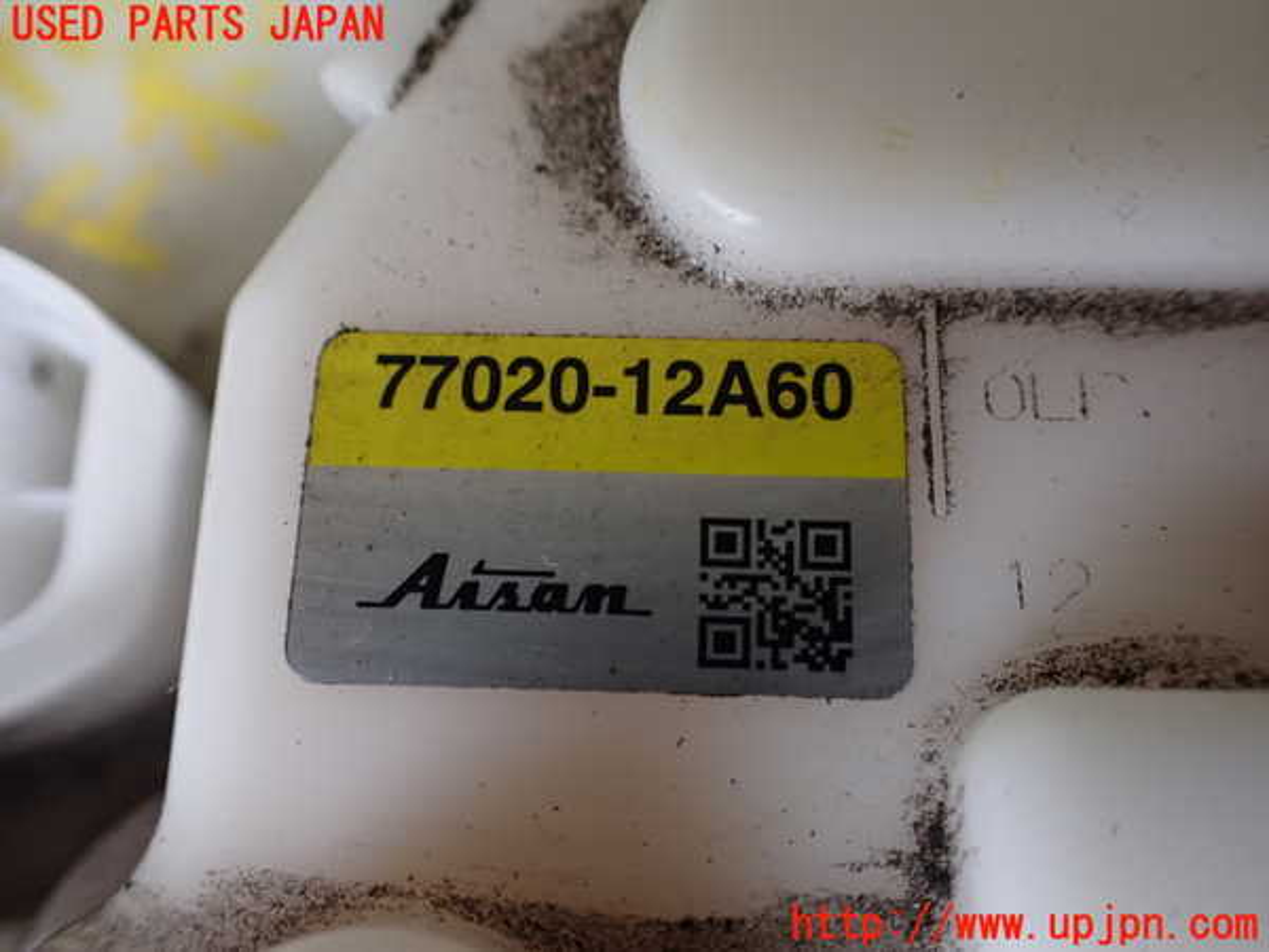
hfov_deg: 60.0
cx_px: 634
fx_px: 1100
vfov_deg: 46.8
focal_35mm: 30
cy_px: 476
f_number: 2.3
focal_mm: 5.4
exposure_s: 1/125
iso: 200
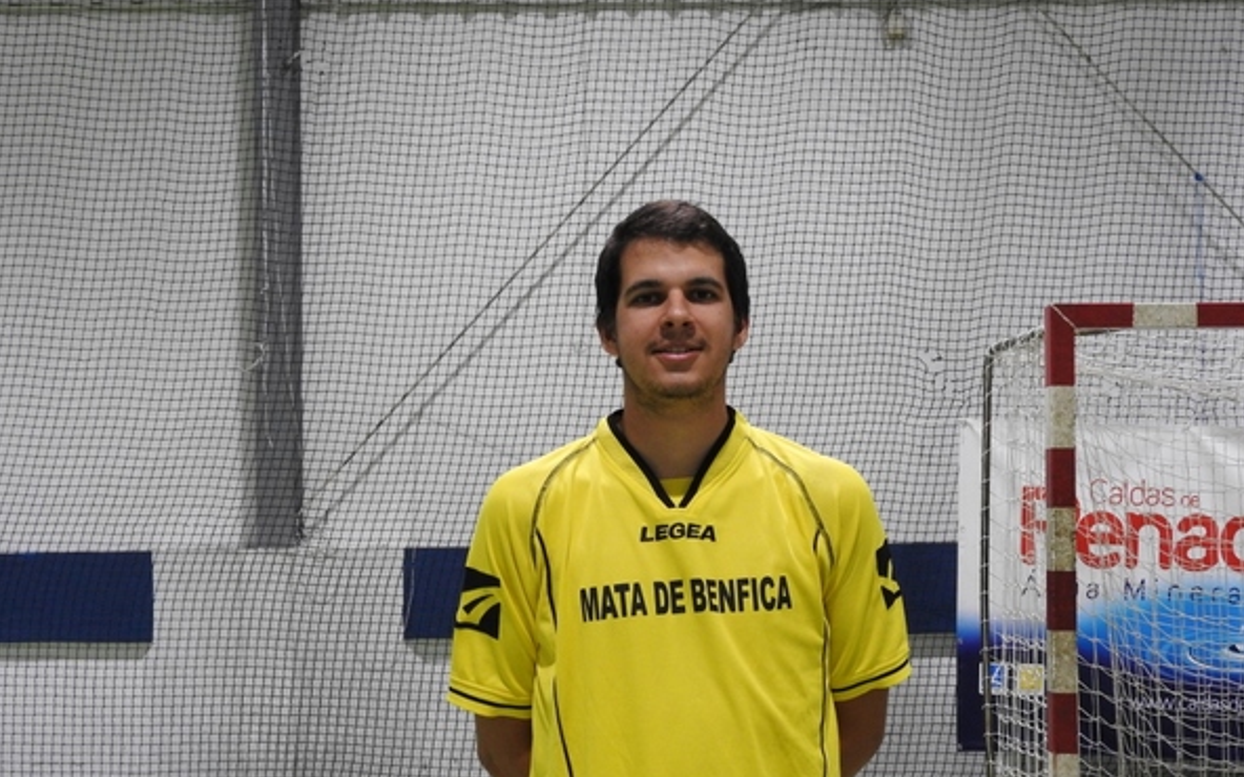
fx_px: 1458
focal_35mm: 43
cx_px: 626
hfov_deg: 46.2
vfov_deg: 29.8
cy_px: 468
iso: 400
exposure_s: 1/13
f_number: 4.2
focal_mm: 7.2
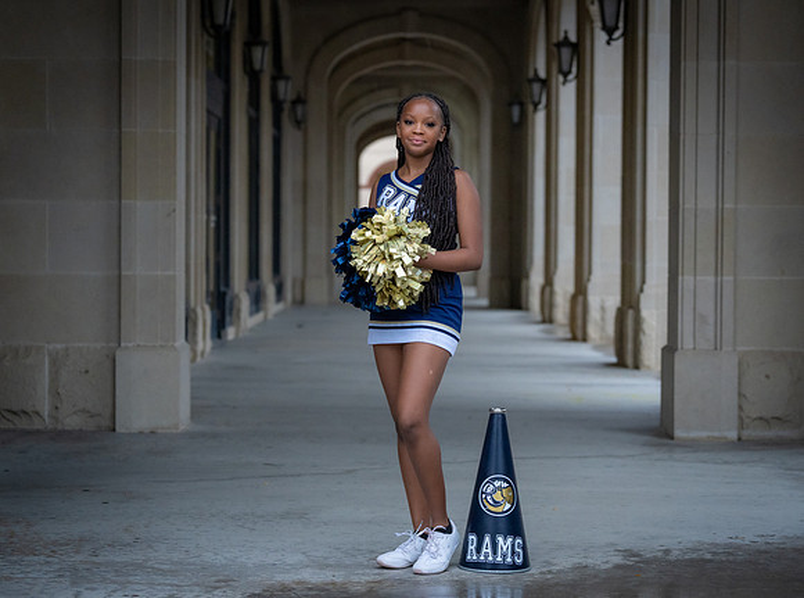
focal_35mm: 78
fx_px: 1805
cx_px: 406
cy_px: 299
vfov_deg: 18.8
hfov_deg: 25.1
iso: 2500
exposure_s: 1/250
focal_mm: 70
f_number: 2.8
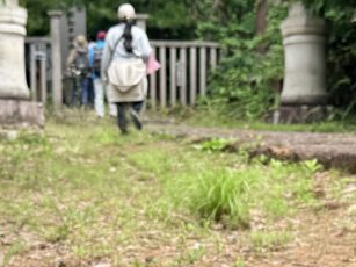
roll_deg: +0.7
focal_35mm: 100
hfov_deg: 19.6
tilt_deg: -4.9
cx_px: 158
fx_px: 1028
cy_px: 309
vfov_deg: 14.4
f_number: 1.78
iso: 80
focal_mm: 6.76
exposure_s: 1/1230
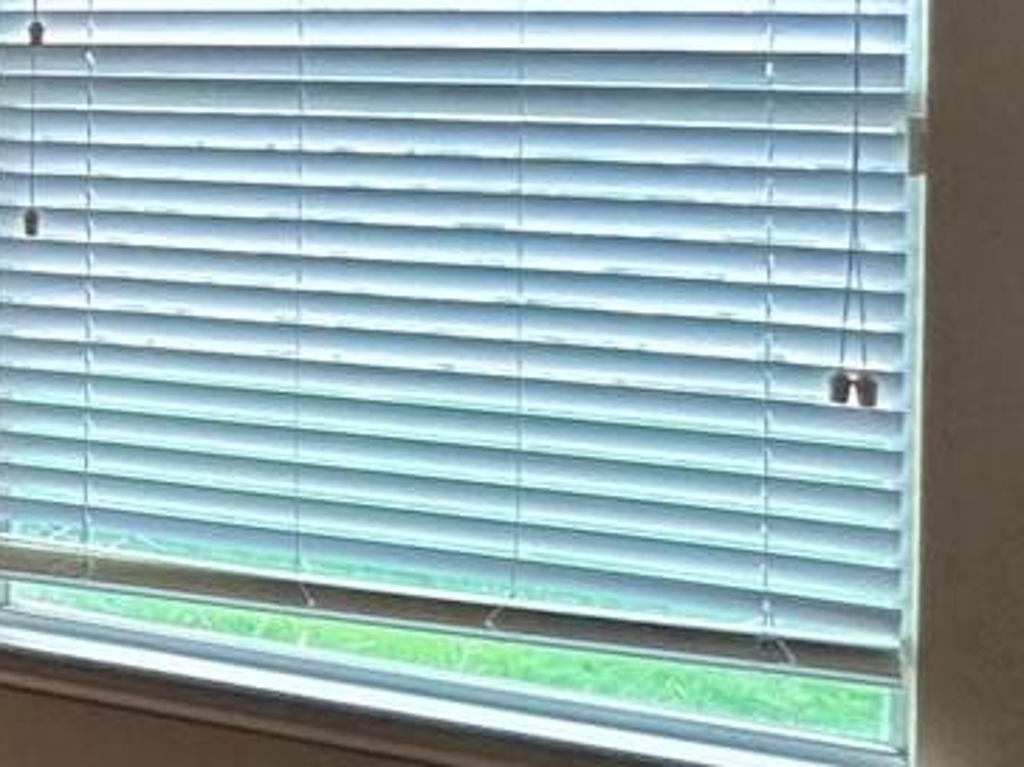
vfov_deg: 18.2
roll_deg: -1.1
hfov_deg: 14.5
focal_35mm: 79
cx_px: -1504
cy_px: 0
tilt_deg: +1.0
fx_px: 2336
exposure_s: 1/120
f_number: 2.2
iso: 160
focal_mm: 2.22
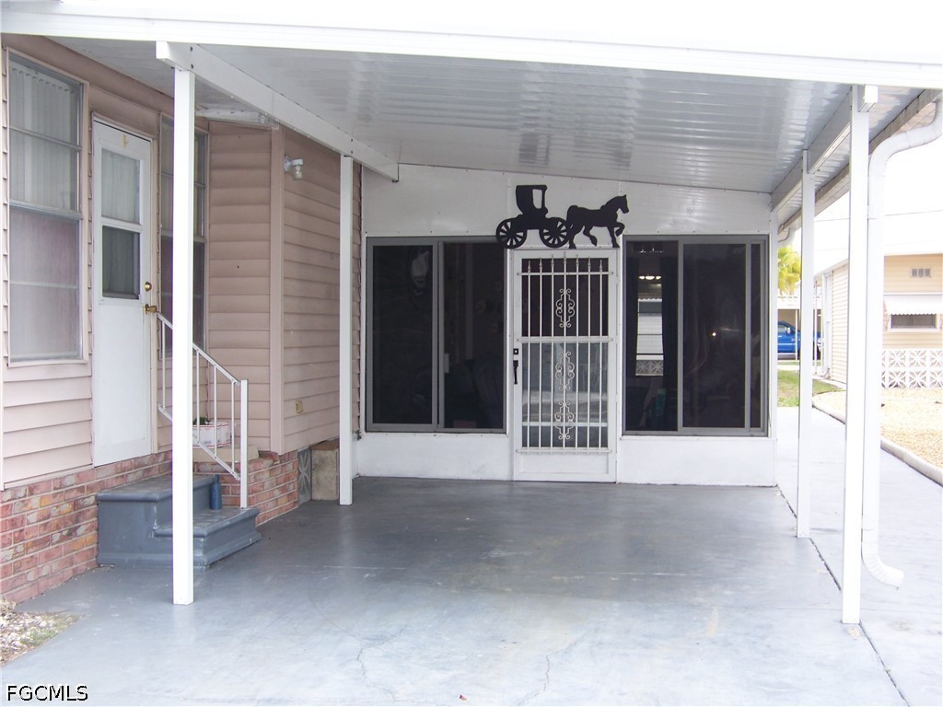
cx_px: 472
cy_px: 354
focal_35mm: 49
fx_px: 1335
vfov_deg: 29.7
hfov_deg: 38.9
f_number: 2.8
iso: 64
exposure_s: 1/40
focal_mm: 7.6
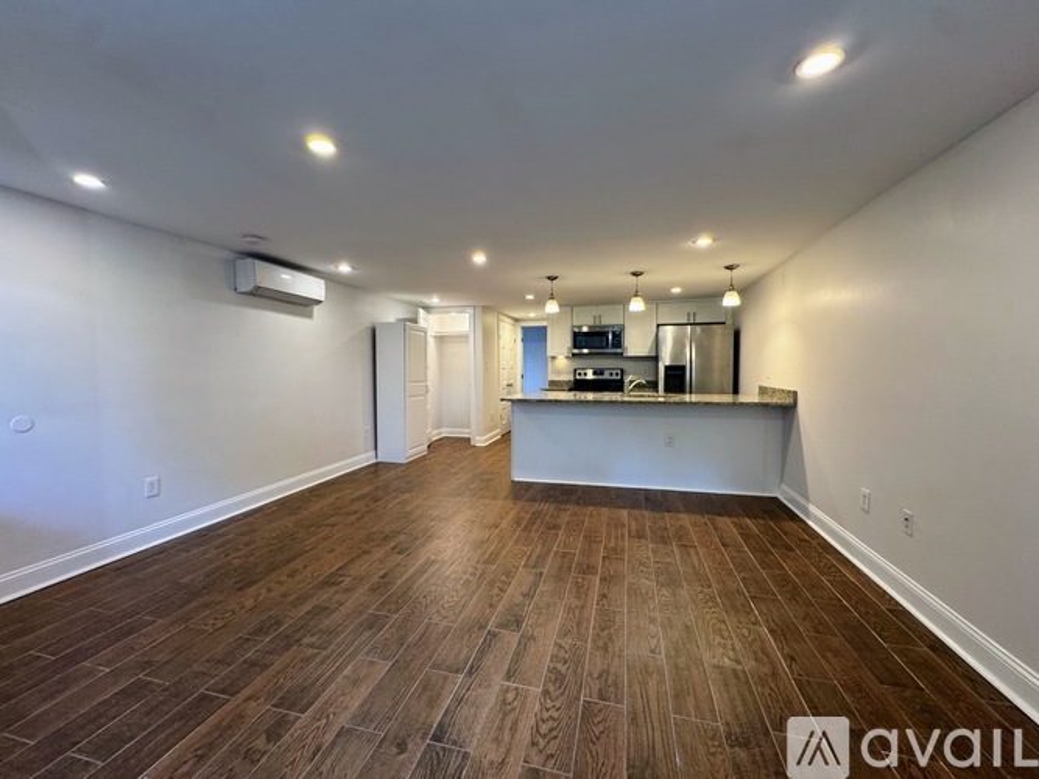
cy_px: 390
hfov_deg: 102.1
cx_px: 520
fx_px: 420
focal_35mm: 14
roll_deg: -1.1
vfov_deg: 85.7
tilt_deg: -3.5
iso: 200
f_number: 2.2
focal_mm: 2.22
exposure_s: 1/60
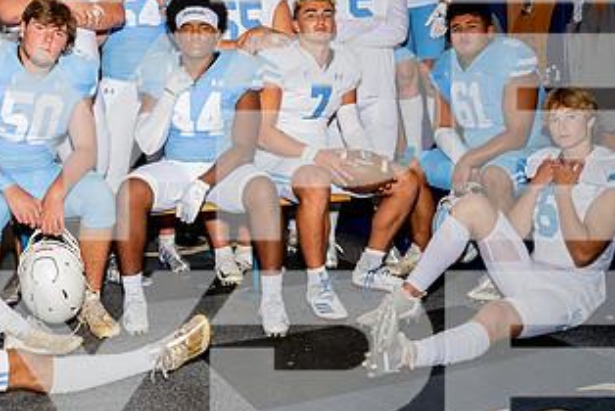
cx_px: 173
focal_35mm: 43
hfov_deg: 44.3
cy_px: 133
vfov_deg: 31.0
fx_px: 735
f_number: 11
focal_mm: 20
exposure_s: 1/250
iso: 1250
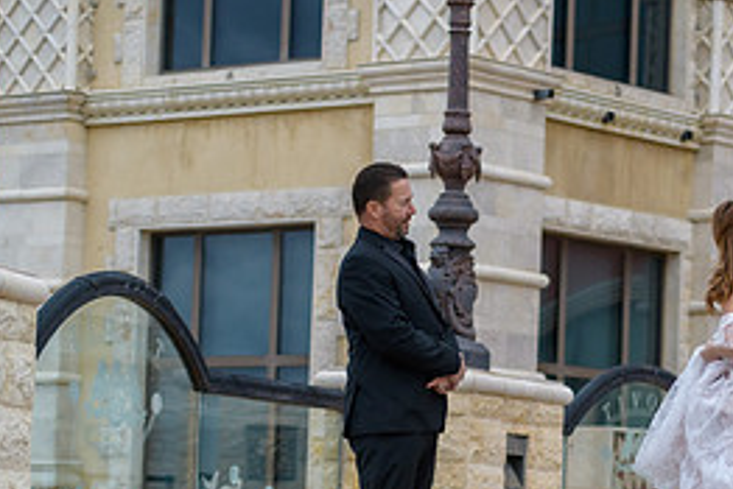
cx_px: 753
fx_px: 3158
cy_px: 446
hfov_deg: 13.1
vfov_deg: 8.8
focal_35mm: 155
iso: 400
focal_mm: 70
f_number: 2.8
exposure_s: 1/3200
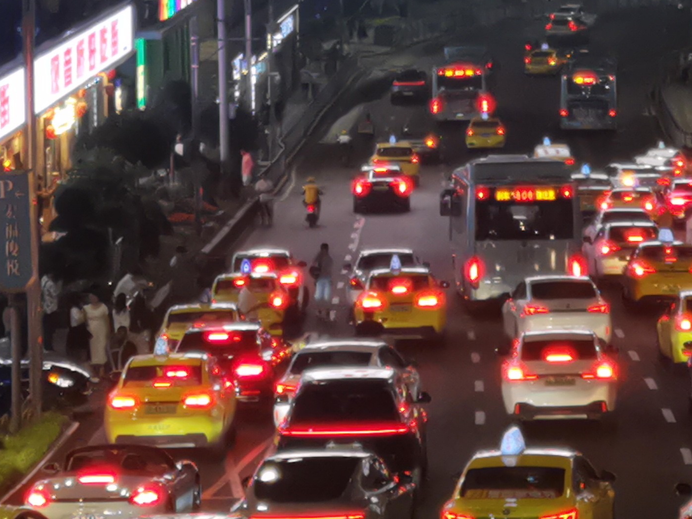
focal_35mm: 218
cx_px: 459
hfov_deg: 9.1
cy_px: -122
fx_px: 4357
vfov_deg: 6.8
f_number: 2.4
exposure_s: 1/50
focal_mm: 3.95
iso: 100
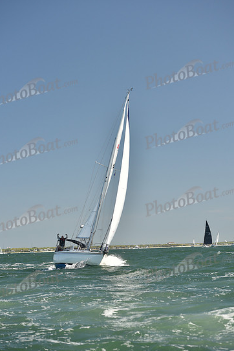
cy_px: 176
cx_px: 112
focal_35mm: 92
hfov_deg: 14.9
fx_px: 896
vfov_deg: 22.1
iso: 250
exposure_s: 1/800
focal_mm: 86
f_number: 4
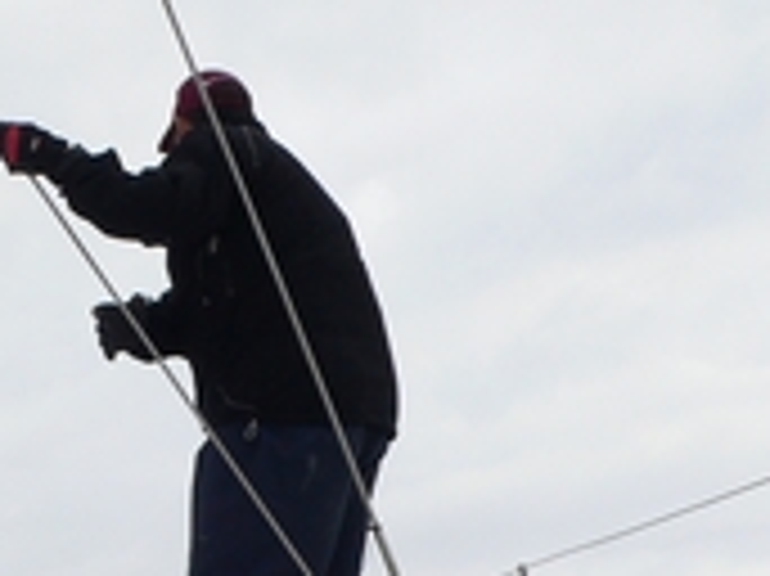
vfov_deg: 16.2
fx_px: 2001
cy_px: 495
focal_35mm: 90
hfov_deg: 20.7
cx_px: -83
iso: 80
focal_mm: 6.7
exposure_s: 1/250
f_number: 4
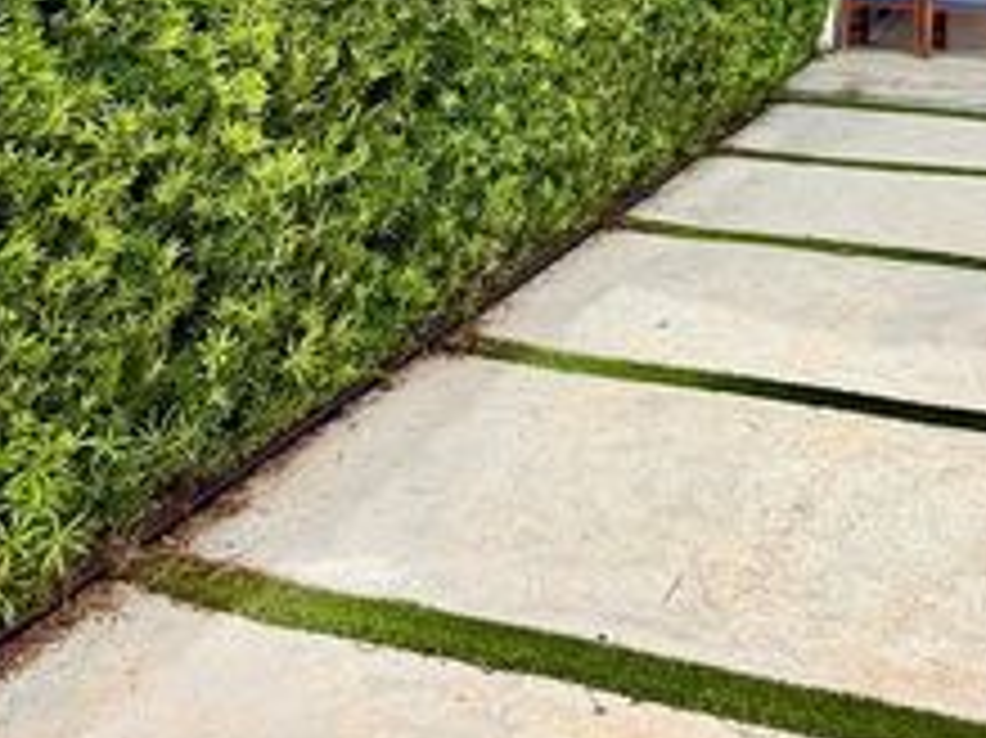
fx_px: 1167
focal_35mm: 41
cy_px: -108
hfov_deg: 42.8
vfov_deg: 30.7
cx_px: 842
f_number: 2.2
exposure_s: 1/1167
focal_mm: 2.22
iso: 25
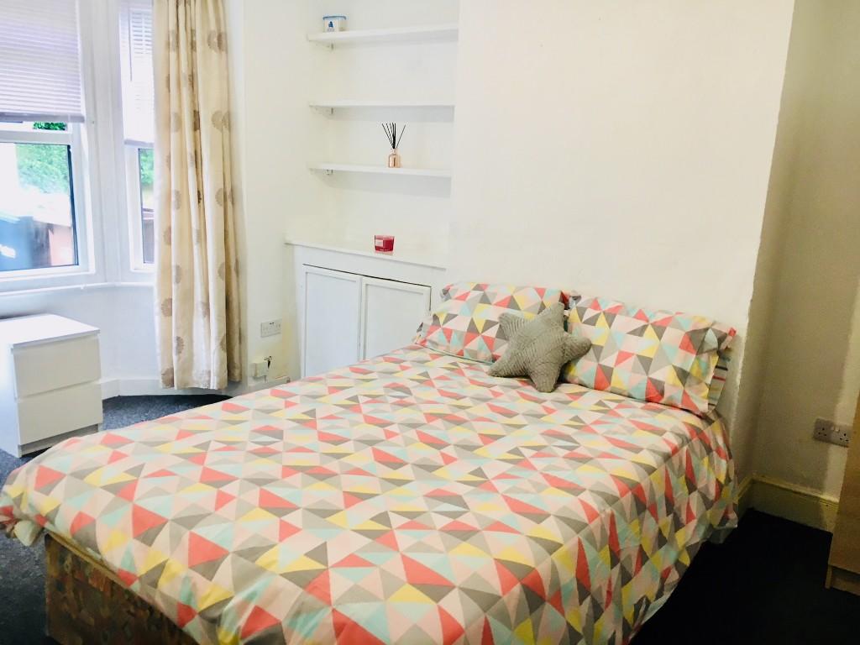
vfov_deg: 48.2
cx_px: 430
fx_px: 720
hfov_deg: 61.7
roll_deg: -3.3
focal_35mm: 29
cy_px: 322
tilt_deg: -12.0
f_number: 2.2
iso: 80
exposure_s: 1/33
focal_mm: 4.15
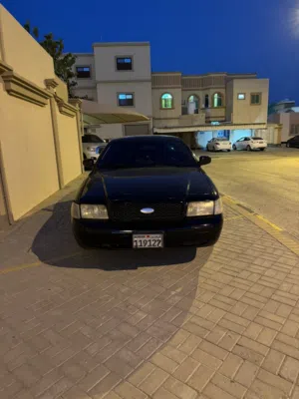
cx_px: 150
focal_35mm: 24
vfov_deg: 71.6
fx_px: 276
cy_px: 200
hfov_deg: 56.8
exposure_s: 1/25
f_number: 1.78
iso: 1000
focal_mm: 6.76
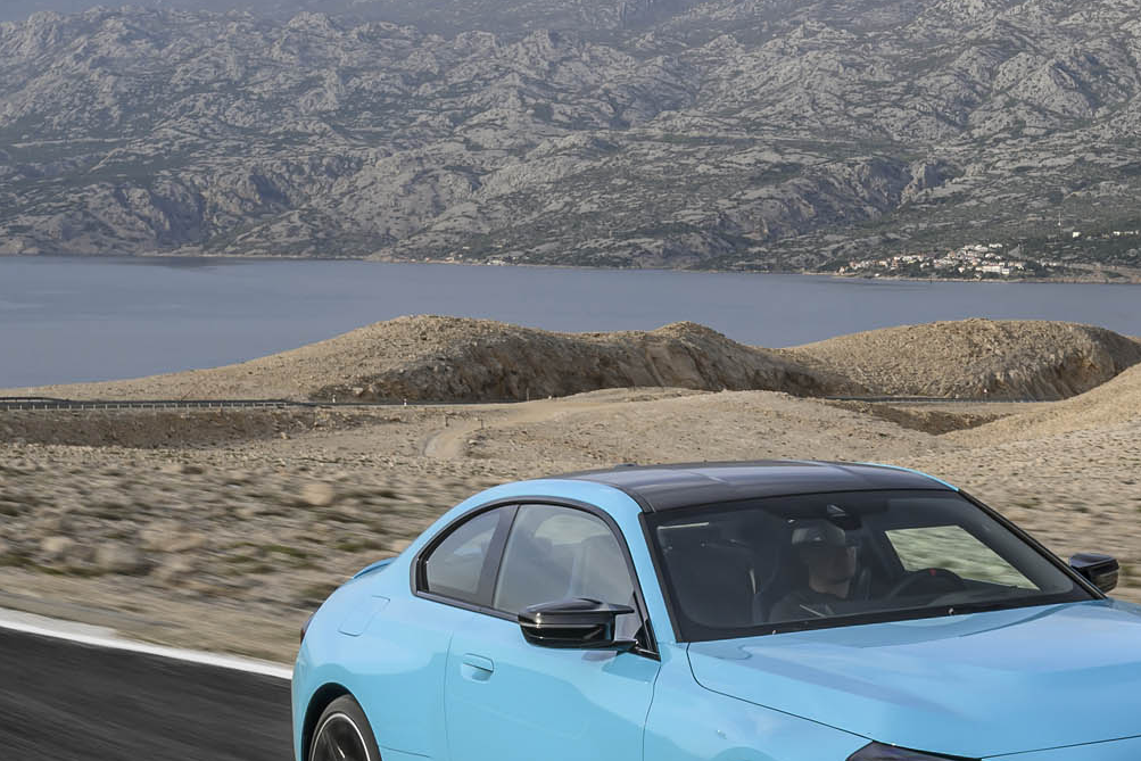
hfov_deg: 21.9
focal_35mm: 86
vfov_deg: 16.0
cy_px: 421
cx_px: 1378
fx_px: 2714
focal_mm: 26.5
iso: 80
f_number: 11
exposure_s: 1/20
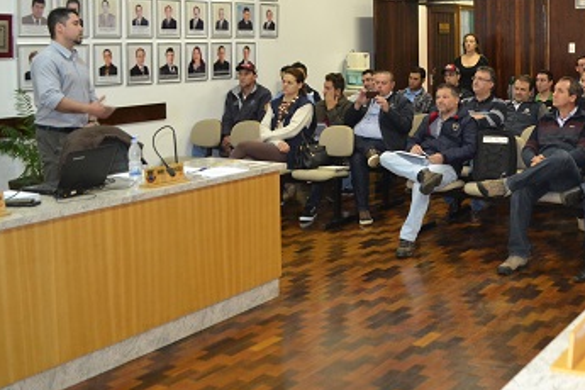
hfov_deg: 40.3
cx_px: 461
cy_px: 61
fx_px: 764
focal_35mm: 47
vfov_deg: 27.9
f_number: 3.5
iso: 1400
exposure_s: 1/60
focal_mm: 18
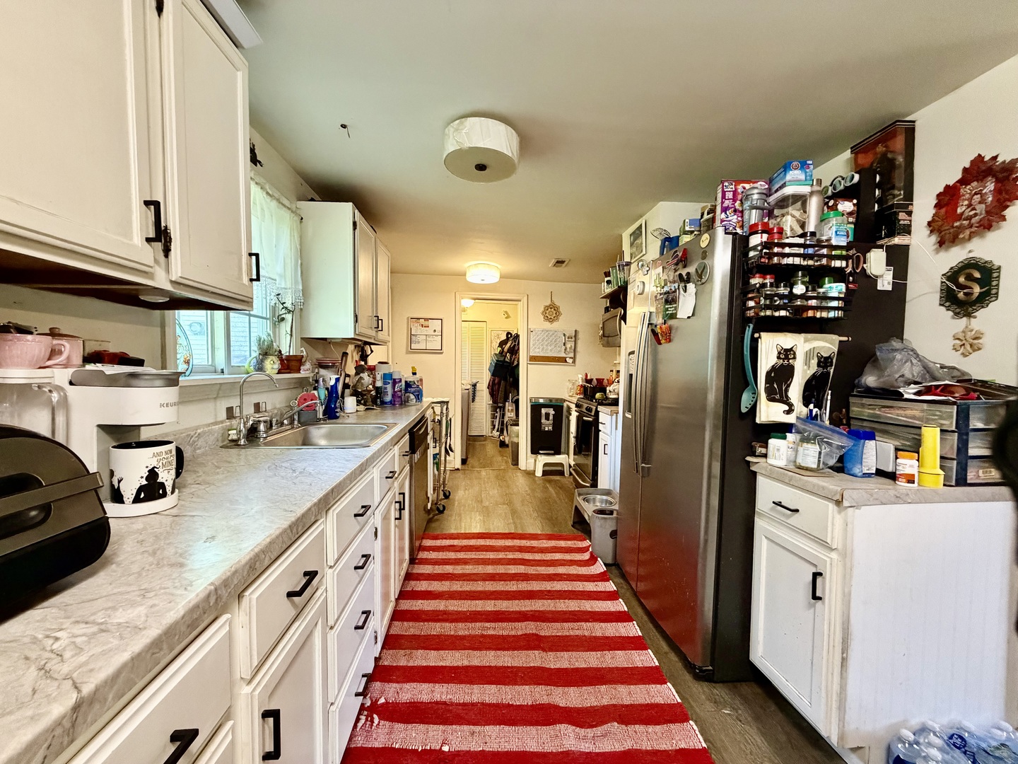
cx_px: 509
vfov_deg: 85.7
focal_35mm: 14
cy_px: 382
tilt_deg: -1.2
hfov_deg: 102.1
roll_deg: -0.1
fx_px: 412
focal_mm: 2.22
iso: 640
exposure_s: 1/60
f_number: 2.2
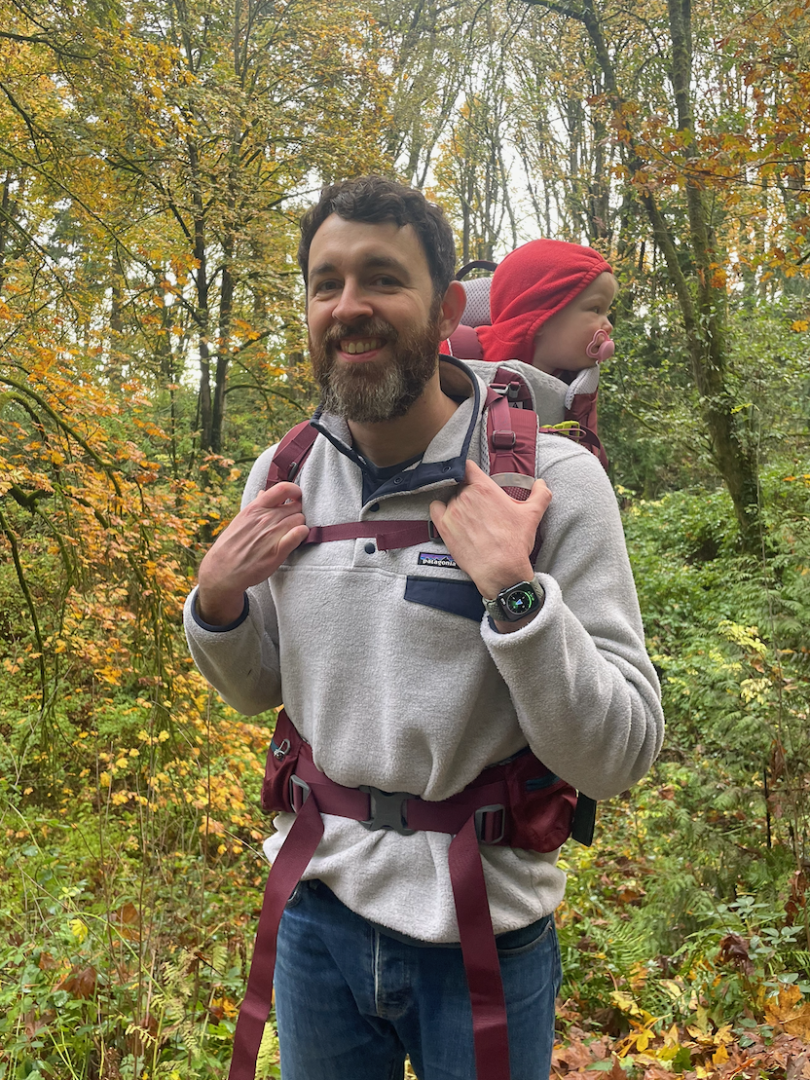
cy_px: 499
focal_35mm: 30
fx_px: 936
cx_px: 383
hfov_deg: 46.8
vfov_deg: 59.9
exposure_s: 1/121
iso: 100
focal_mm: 4.2
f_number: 1.6
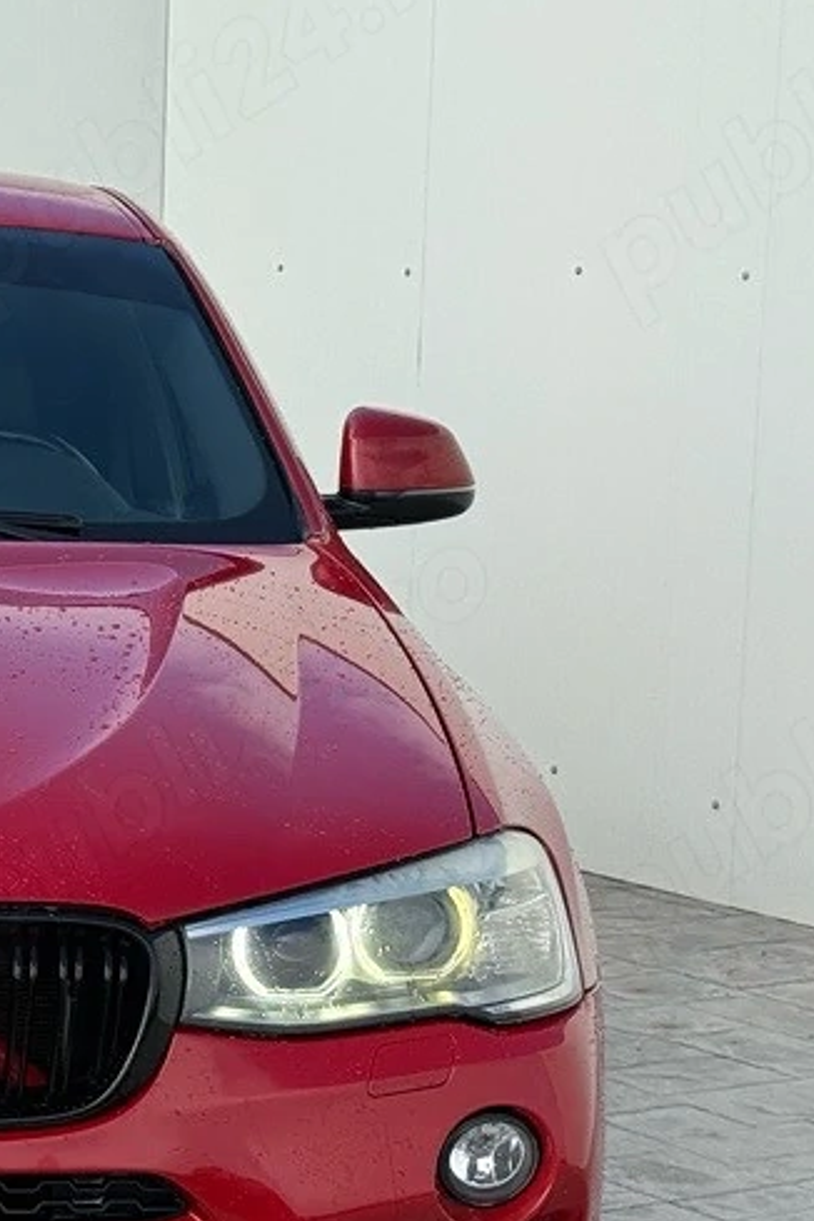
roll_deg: -1.0
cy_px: 764
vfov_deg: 20.0
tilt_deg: -8.8
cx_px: -262
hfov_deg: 12.9
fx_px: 3459
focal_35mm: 102
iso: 64
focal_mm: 6.76
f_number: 1.78
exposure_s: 1/2577
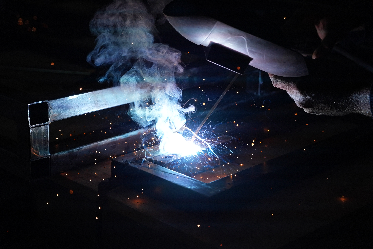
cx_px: 186
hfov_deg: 28.8
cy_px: 124
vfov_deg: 19.5
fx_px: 726
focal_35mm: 70
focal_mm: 70
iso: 800
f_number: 4
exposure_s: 1/3200
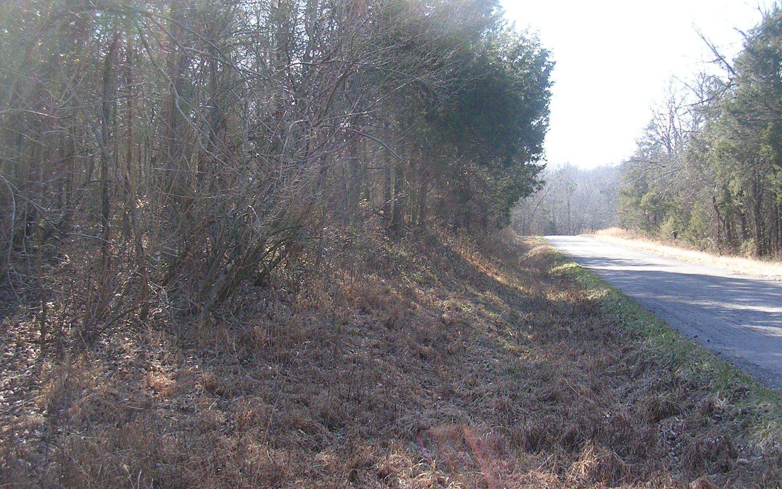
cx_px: 386
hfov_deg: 48.2
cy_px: 250
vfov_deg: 31.3
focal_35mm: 41
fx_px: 874
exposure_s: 1/165
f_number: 2.8
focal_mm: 5.8
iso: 50
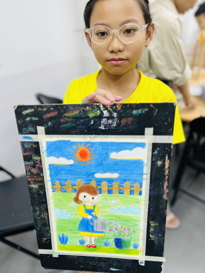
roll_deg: +4.1
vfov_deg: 67.3
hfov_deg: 53.1
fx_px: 205
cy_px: 136
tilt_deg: -33.7
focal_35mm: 26
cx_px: 102
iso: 64
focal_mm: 5.1
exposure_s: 1/100
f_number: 1.6
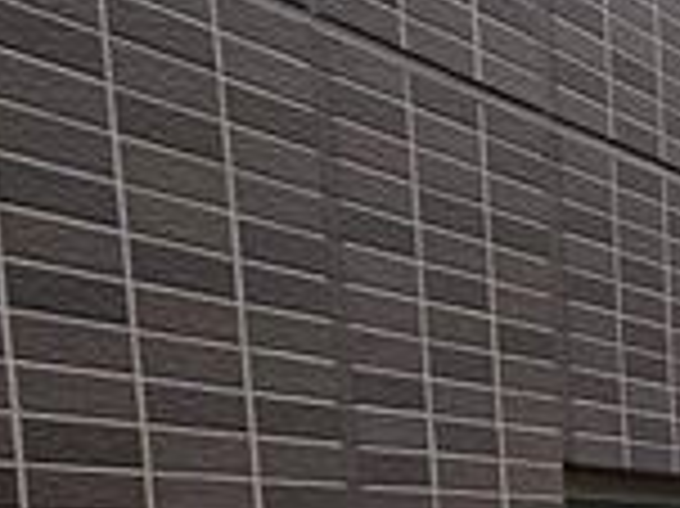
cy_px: 665
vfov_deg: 23.4
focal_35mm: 55
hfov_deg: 19.4
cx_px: 1355
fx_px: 1080
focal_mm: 2.16
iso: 50
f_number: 2.2
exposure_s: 1/490
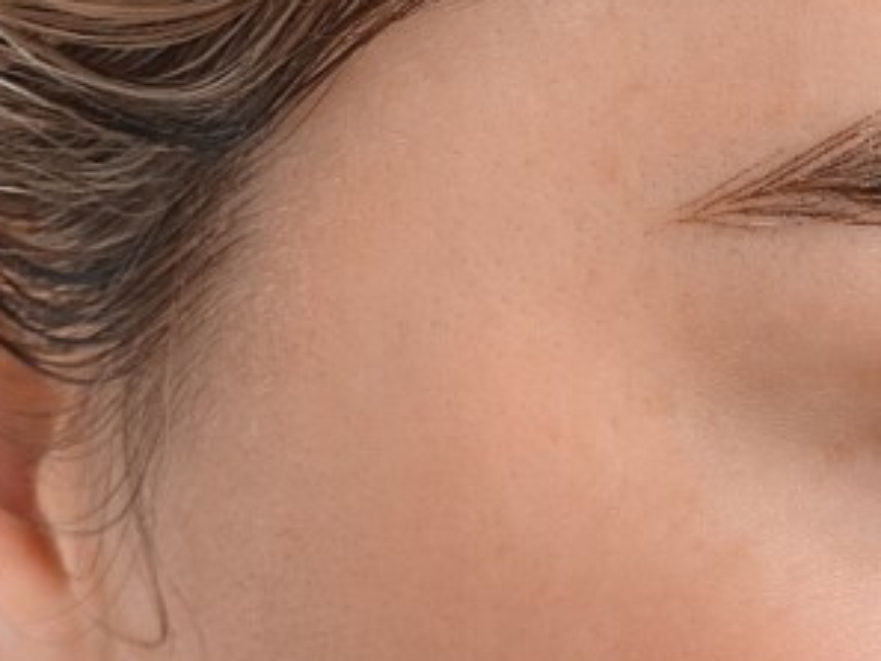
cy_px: 451
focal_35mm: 140
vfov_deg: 10.6
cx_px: 1095
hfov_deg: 13.6
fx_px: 3565
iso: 40
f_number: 2
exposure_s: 1/120
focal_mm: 6
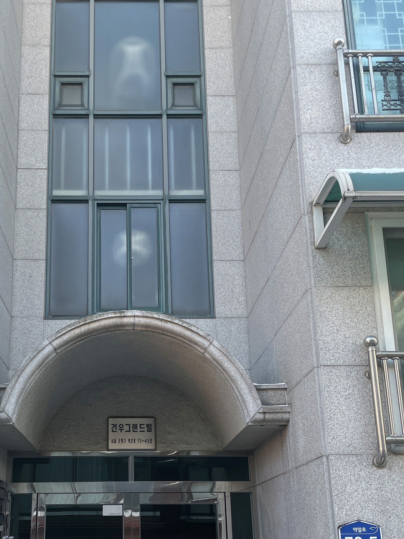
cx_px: 141
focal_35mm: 42
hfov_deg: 34.1
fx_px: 654
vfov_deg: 44.1
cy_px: 361
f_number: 1.6
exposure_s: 1/409
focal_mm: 4.2
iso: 32
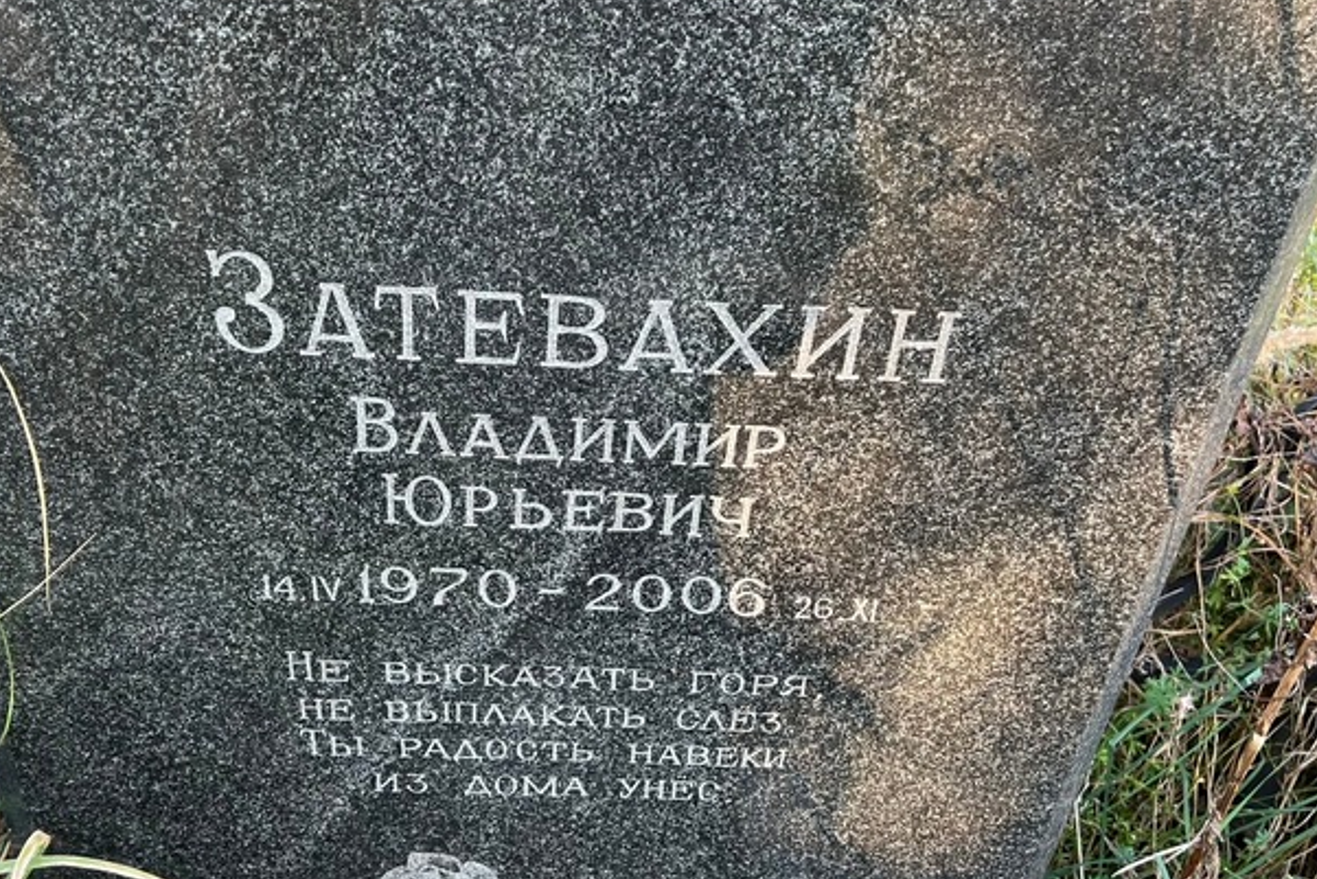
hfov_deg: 52.9
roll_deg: -1.5
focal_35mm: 36
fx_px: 1317
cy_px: 449
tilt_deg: -32.4
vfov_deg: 36.9
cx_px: 568
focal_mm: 5.7
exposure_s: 1/121
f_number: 1.5
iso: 50
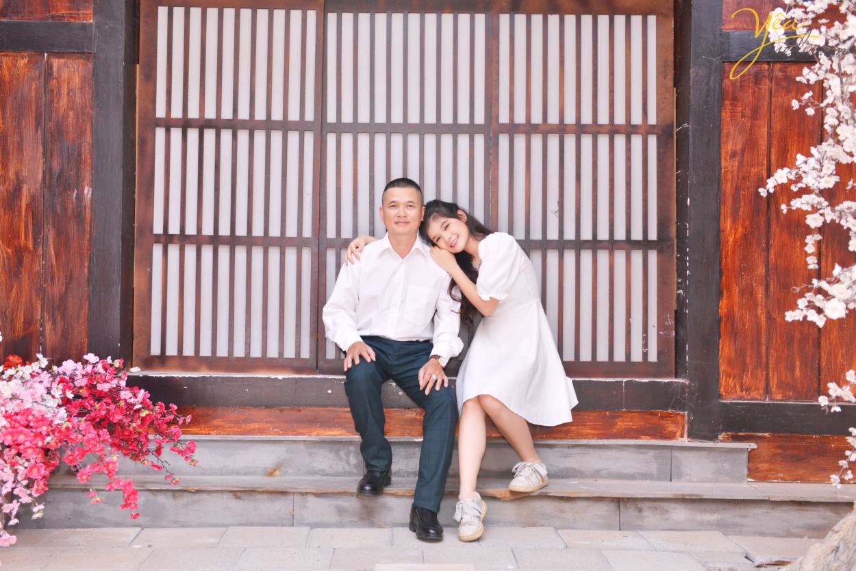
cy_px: 286
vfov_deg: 30.5
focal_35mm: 44
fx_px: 1046
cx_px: 428
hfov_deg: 44.5
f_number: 4.8
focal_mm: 44
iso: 200
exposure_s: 1/125
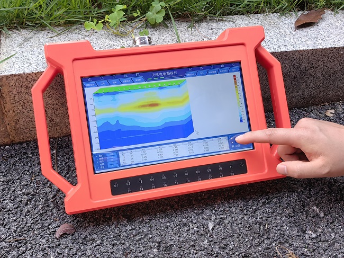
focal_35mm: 42
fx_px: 417
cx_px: 172
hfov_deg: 44.8
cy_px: 129
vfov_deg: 34.3
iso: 200
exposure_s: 1/73.1
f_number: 4
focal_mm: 5.75
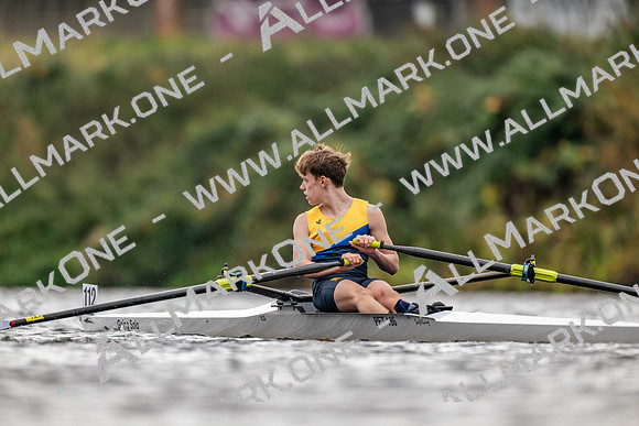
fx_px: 10652
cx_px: 320
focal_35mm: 600
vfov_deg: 2.3
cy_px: 213
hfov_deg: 3.4
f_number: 4
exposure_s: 1/2500
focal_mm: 600
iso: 2200
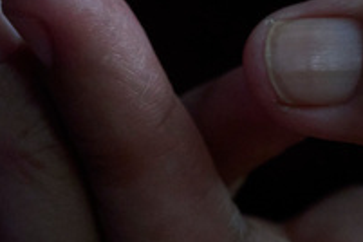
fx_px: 13027
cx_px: 184
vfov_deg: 1.1
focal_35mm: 1292
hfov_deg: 1.6
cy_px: 78
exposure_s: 1/500
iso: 1600
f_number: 5.6
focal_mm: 253
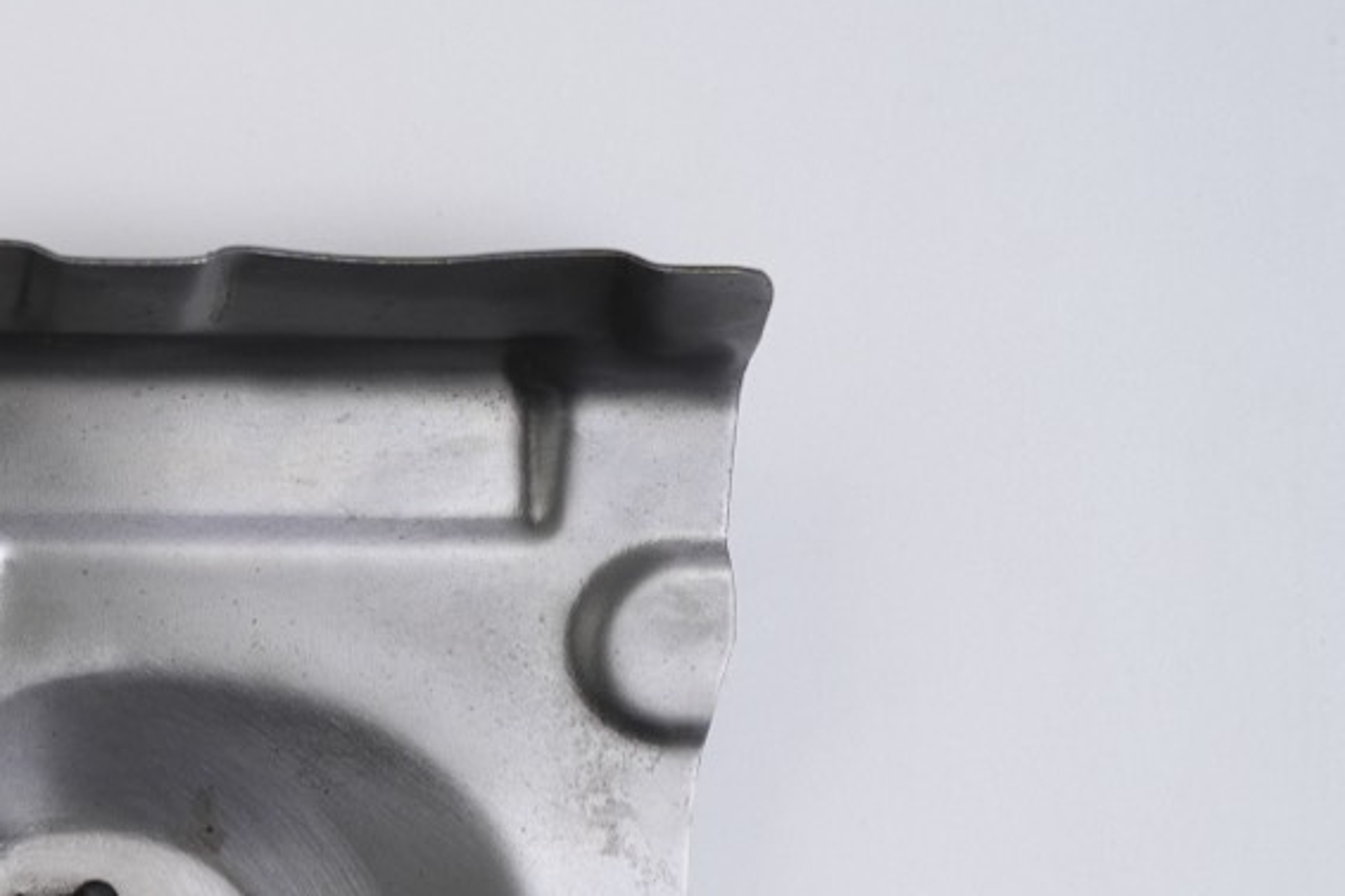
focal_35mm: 198
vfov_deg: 6.9
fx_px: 7395
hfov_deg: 10.1
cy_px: 1084
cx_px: -499
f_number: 8
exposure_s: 1/250
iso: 320
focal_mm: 70
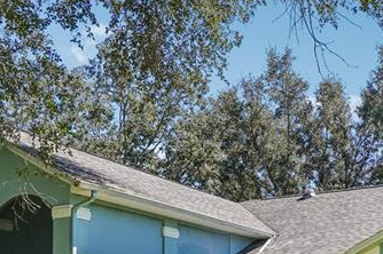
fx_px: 489
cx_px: 290
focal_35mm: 46
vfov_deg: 26.0
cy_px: 308
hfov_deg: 41.4
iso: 100
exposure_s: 1/90
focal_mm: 10
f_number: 8
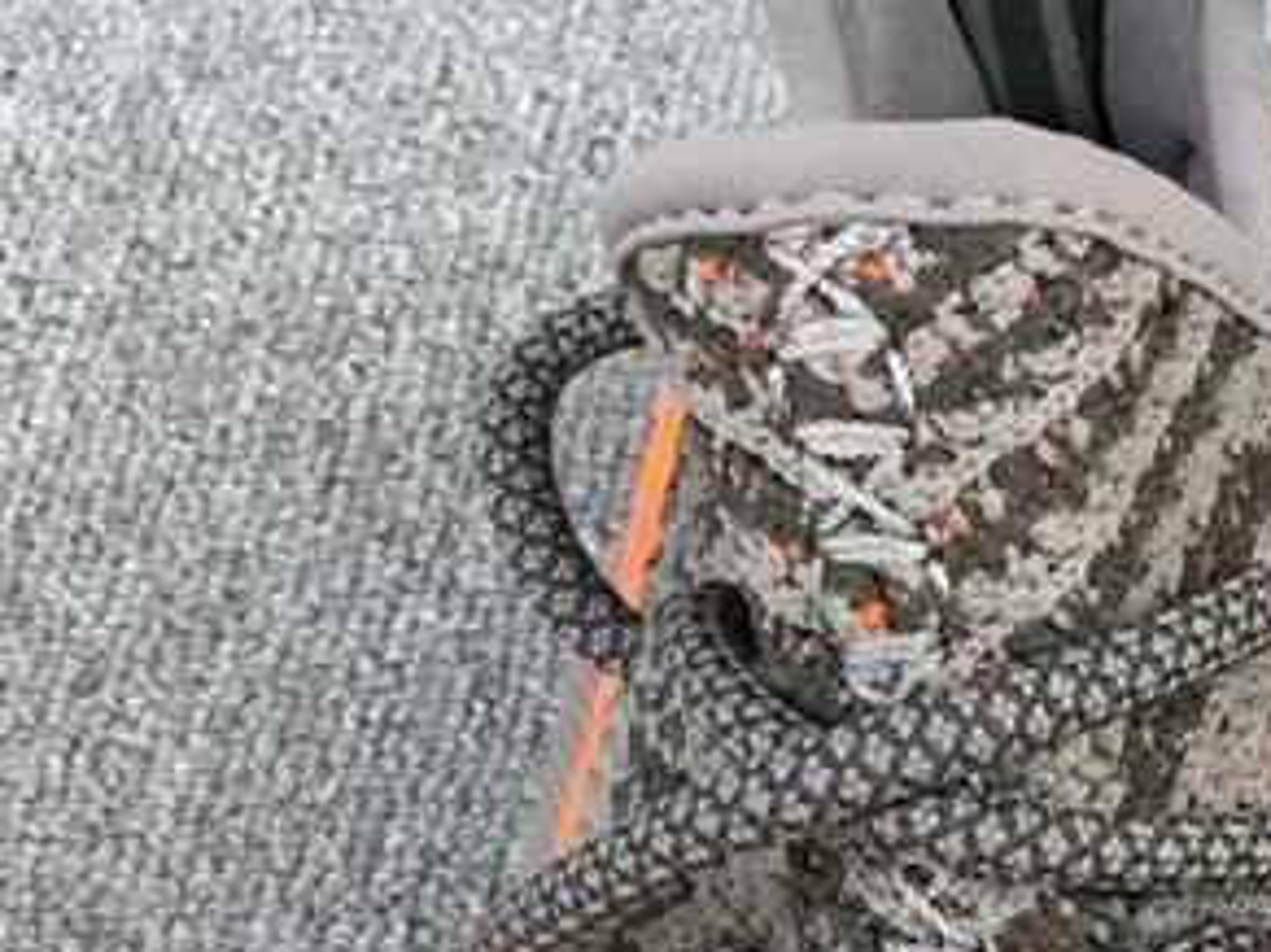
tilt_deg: -46.8
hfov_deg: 18.9
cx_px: 1686
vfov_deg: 15.1
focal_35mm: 96
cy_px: 985
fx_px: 3523
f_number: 2.4
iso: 25
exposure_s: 1/105
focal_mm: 3.3
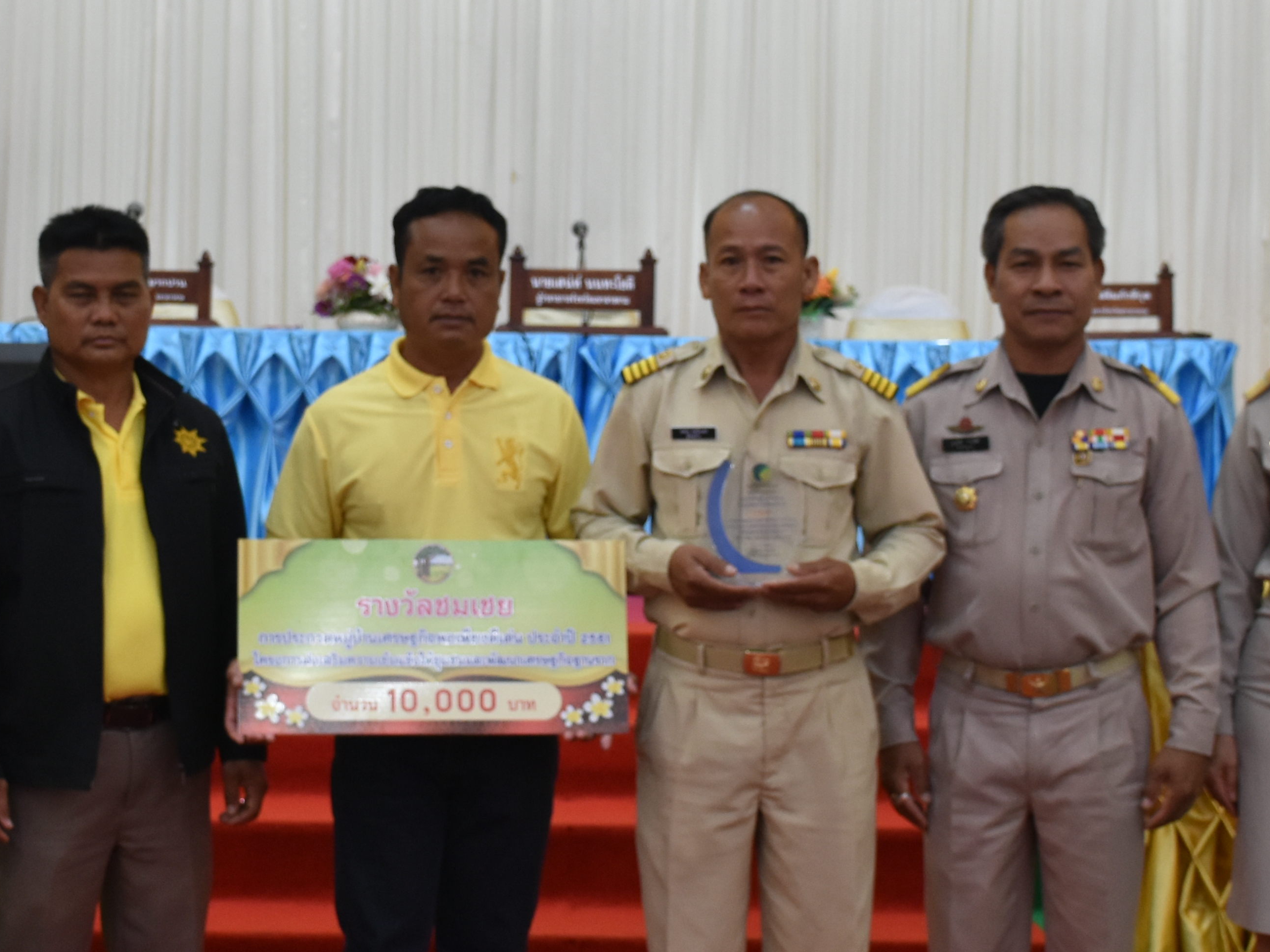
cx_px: 522
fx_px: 2935
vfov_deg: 18.4
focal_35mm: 80
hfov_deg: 24.4
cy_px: 389
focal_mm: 24
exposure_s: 1/30
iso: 800
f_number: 3.8
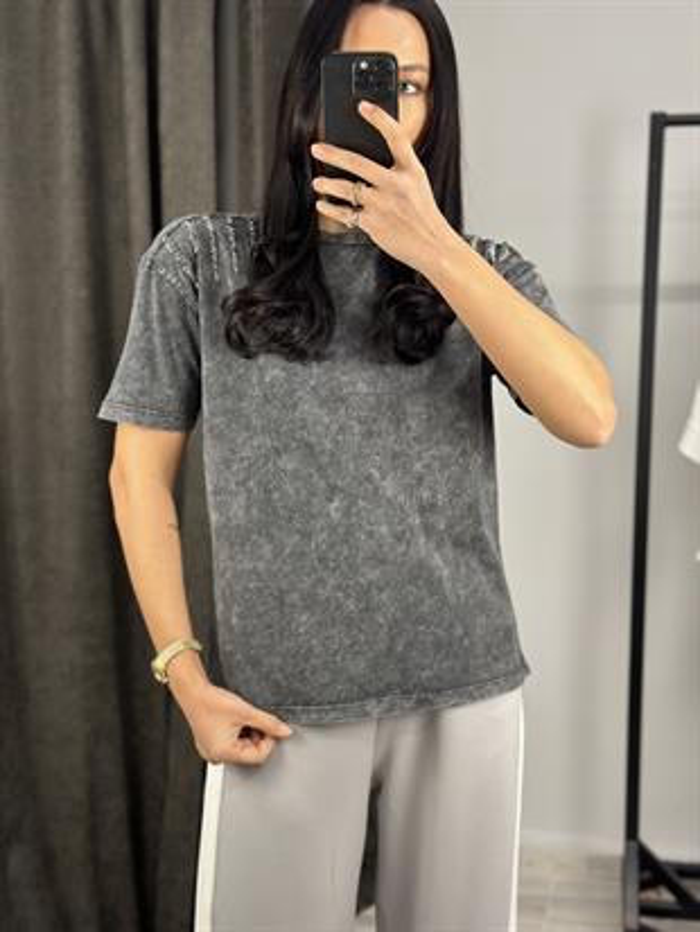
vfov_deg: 39.6
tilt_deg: -29.0
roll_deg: +0.0
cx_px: 350
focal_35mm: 48
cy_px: 466
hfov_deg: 30.3
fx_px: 1294
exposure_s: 1/100
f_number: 1.78
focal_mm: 6.86
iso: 200
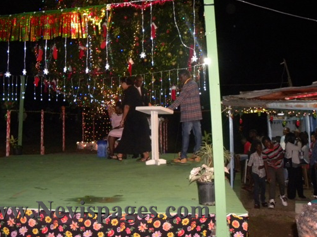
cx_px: 144
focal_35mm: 37
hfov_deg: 50.1
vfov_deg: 38.5
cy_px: 94
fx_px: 339
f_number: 2.8
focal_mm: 5.2
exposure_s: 1/30
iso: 400
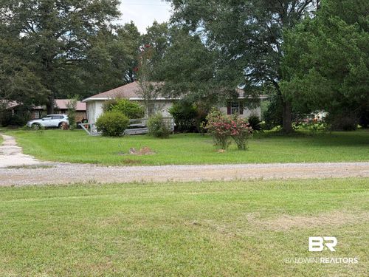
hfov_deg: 39.7
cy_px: 138
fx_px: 512
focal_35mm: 48
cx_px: 184
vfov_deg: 30.3
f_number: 1.78
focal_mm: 6.76
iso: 64
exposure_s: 1/652
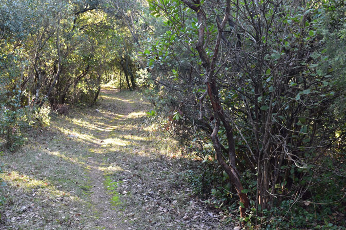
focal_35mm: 40
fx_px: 384
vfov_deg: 33.3
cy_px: 140
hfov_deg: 47.6
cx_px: 114
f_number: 6.3
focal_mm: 18
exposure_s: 1/25
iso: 400
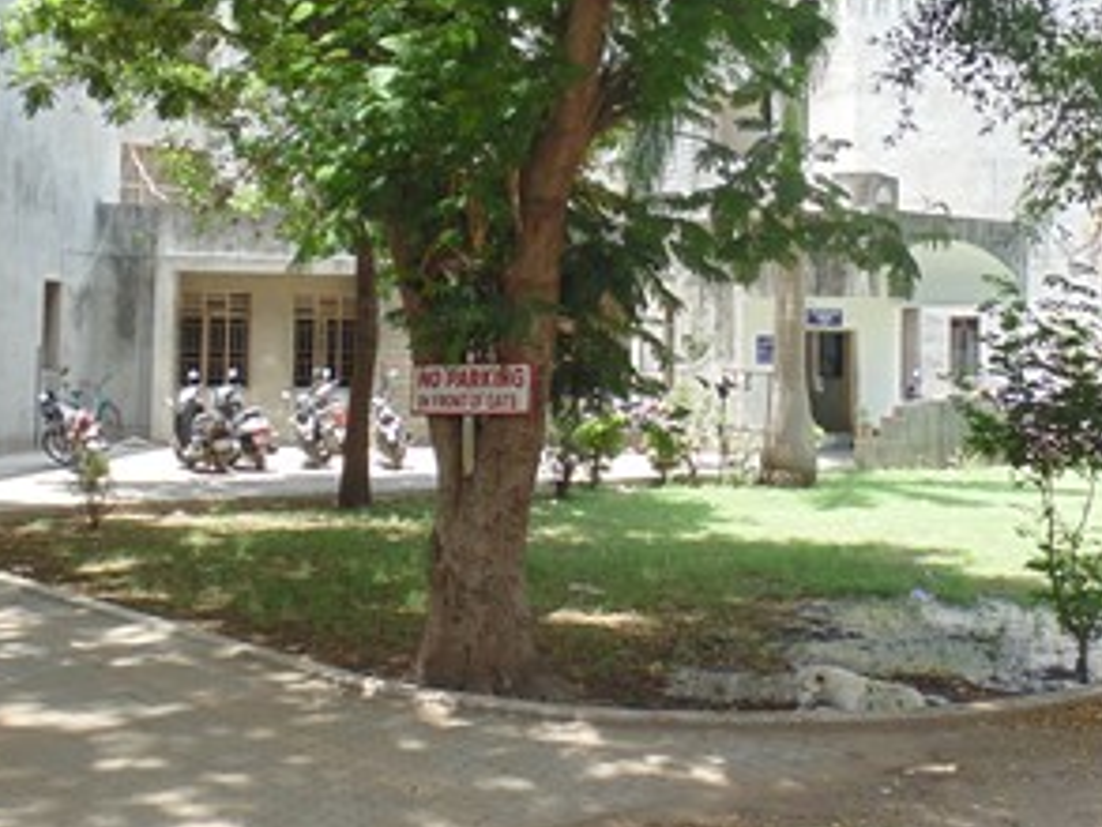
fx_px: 1529
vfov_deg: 30.0
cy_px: 244
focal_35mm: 48
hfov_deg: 39.6
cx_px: 493
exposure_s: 1/160
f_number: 3.1
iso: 80
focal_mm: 4
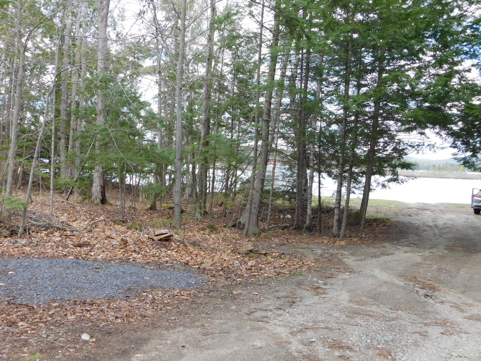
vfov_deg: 39.7
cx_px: 240
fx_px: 500
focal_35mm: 36
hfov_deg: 51.4
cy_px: 180
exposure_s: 1/200
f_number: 3.5
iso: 125
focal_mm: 6.3
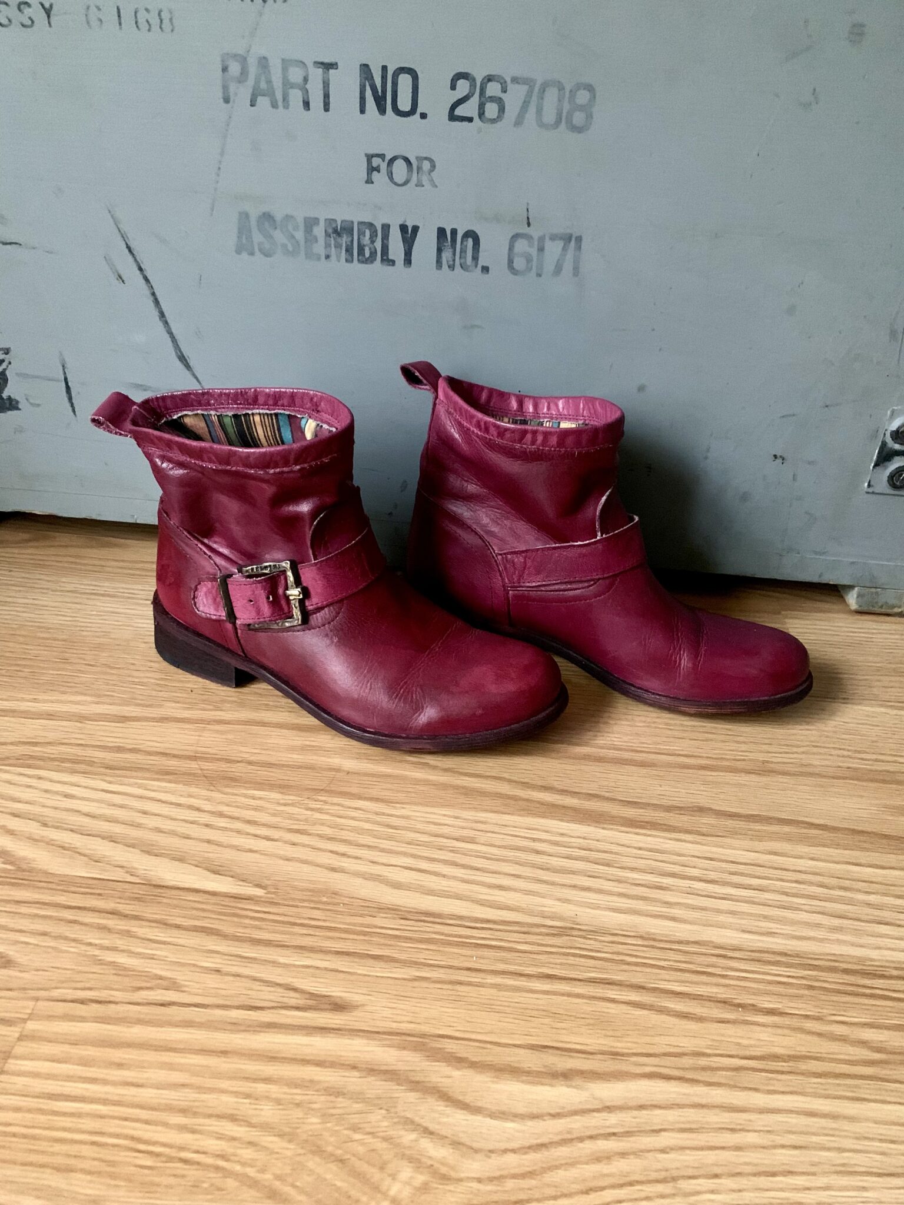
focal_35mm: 26
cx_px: 452
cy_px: 602
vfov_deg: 67.3
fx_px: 905
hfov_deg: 53.1
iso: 800
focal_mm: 4.25
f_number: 1.8
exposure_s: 1/22
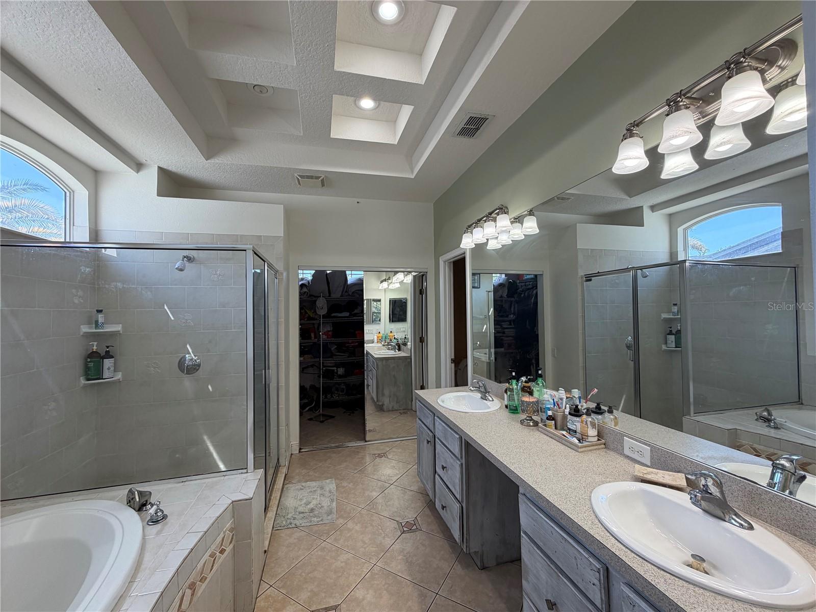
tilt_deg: +0.6
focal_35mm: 14
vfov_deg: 85.7
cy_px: 306
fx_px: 330
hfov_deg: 102.1
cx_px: 408
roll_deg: +0.9
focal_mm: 2.22
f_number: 2.2
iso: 100
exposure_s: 1/120
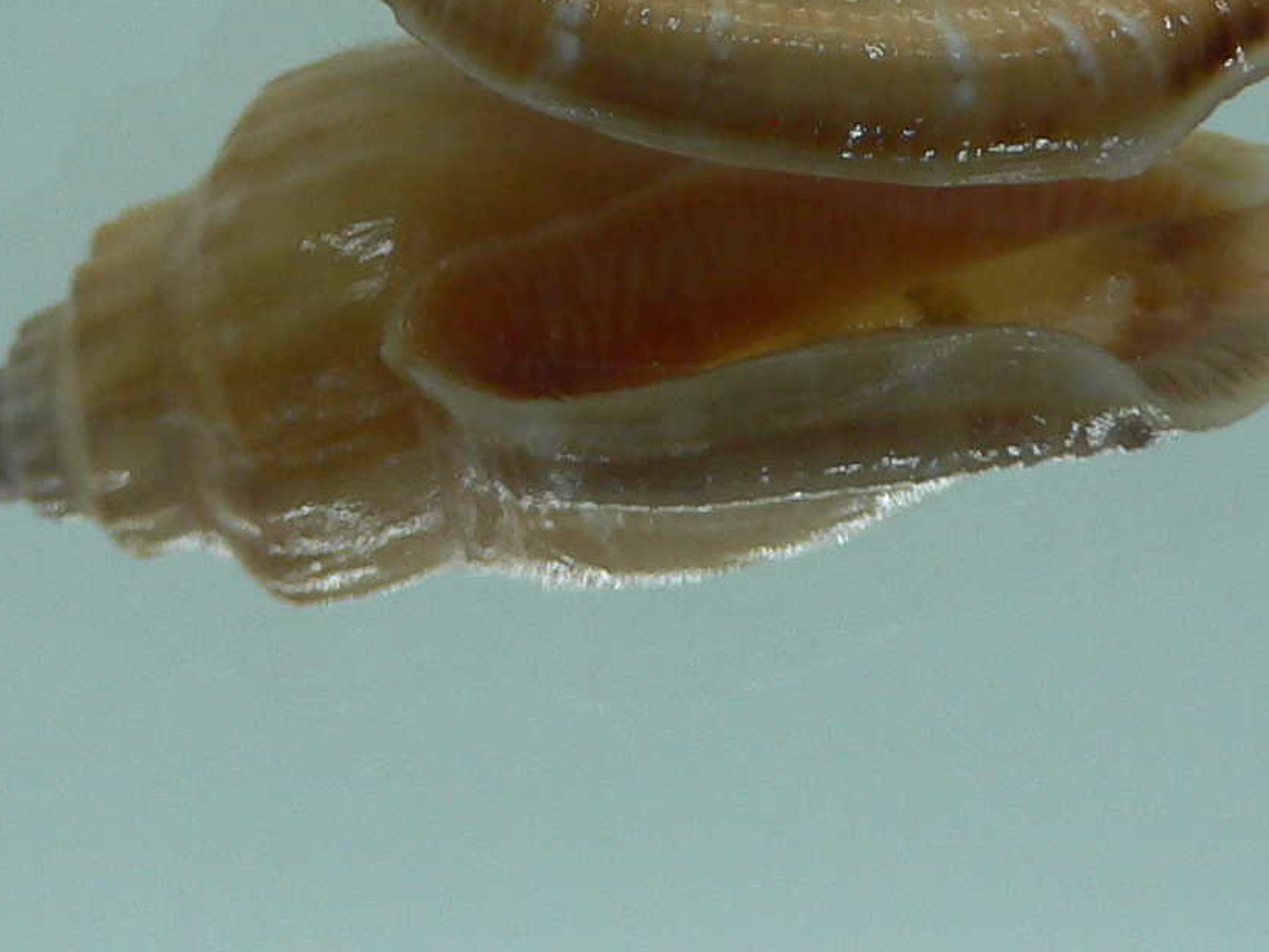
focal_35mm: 86
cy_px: -108
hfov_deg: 22.8
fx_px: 3153
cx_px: 600
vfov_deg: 16.6
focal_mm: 4.6
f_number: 2.8
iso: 80
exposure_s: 1/60
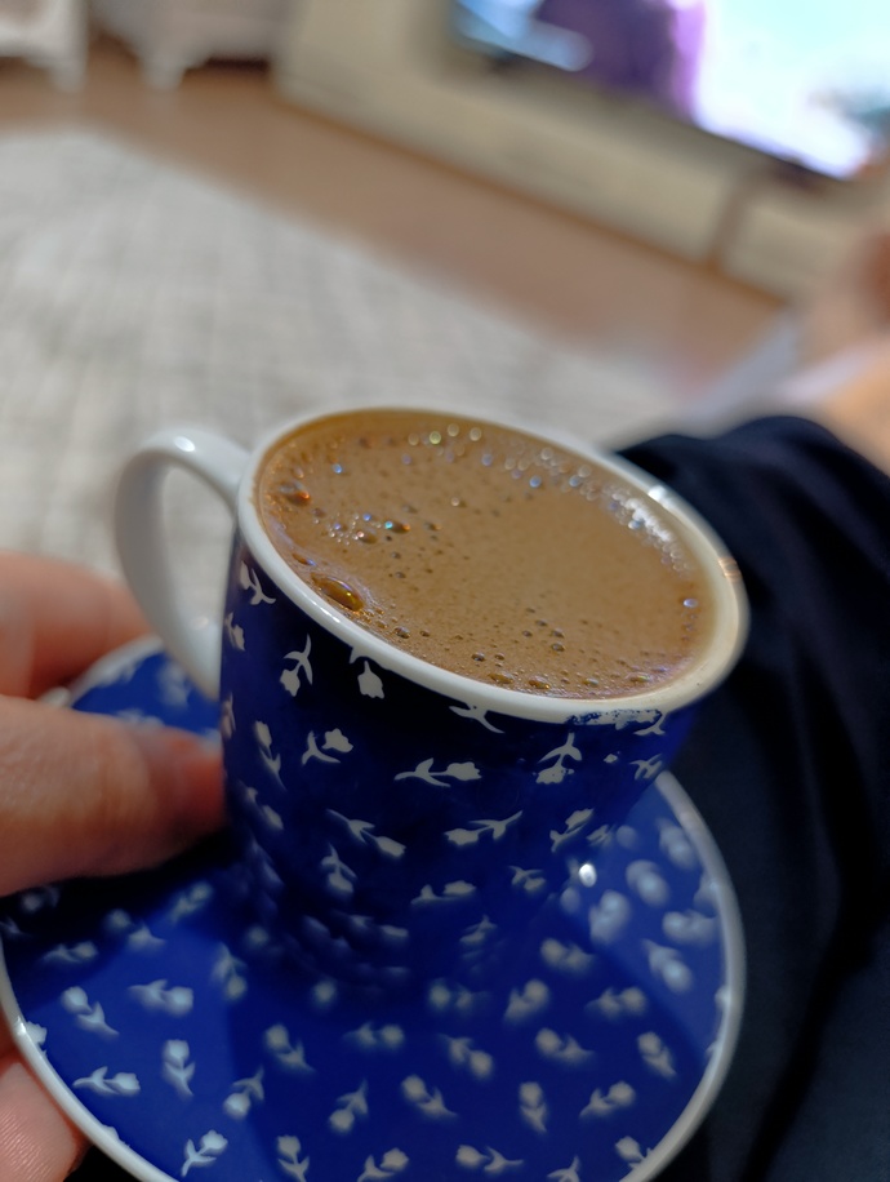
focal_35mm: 23
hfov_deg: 59.0
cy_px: 591
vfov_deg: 73.8
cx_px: 445
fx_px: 786
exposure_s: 1/25
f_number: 1.6
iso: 1600
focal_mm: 6.14
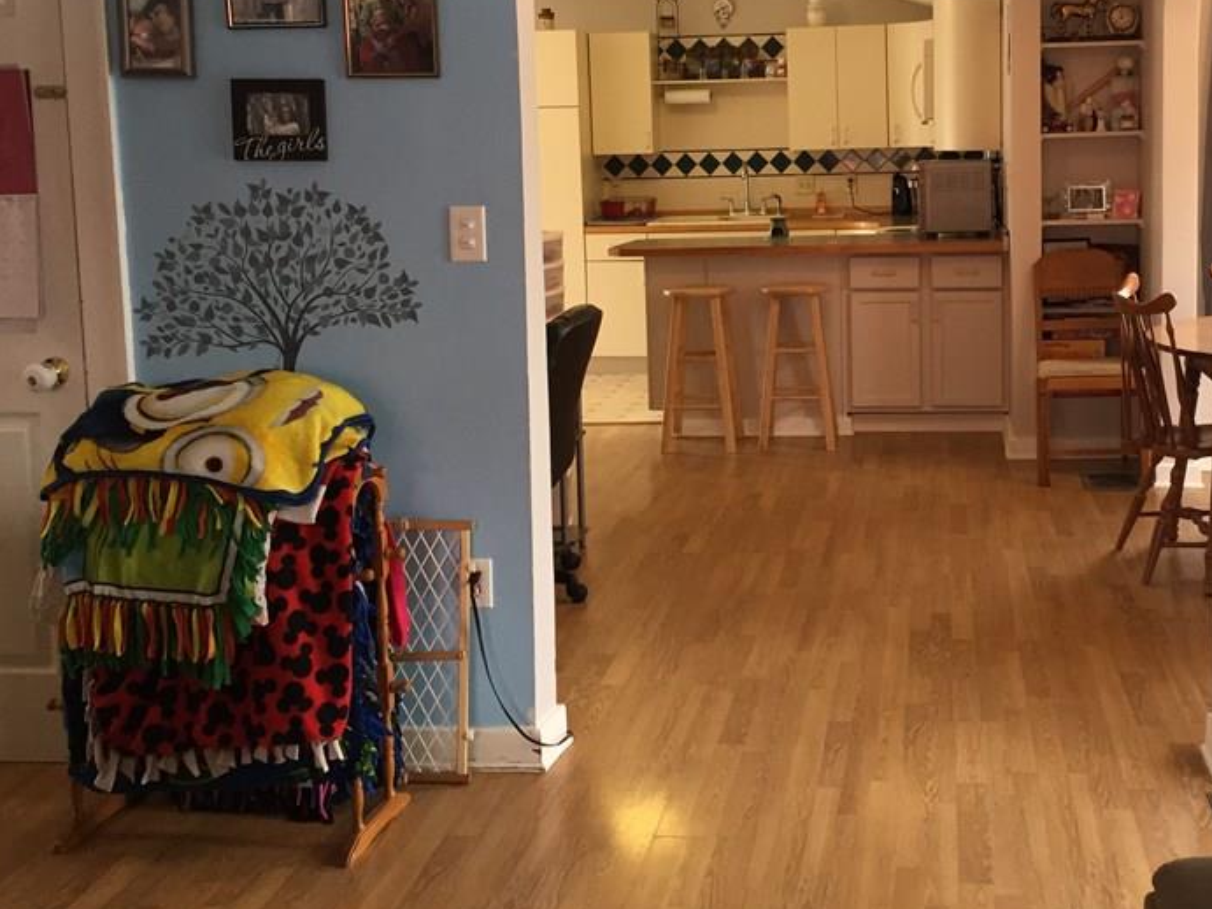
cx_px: 798
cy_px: 286
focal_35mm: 43
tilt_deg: -6.0
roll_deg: +0.7
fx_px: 1505
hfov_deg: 43.3
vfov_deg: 33.2
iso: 40
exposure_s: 1/30
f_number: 2.2
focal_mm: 4.15
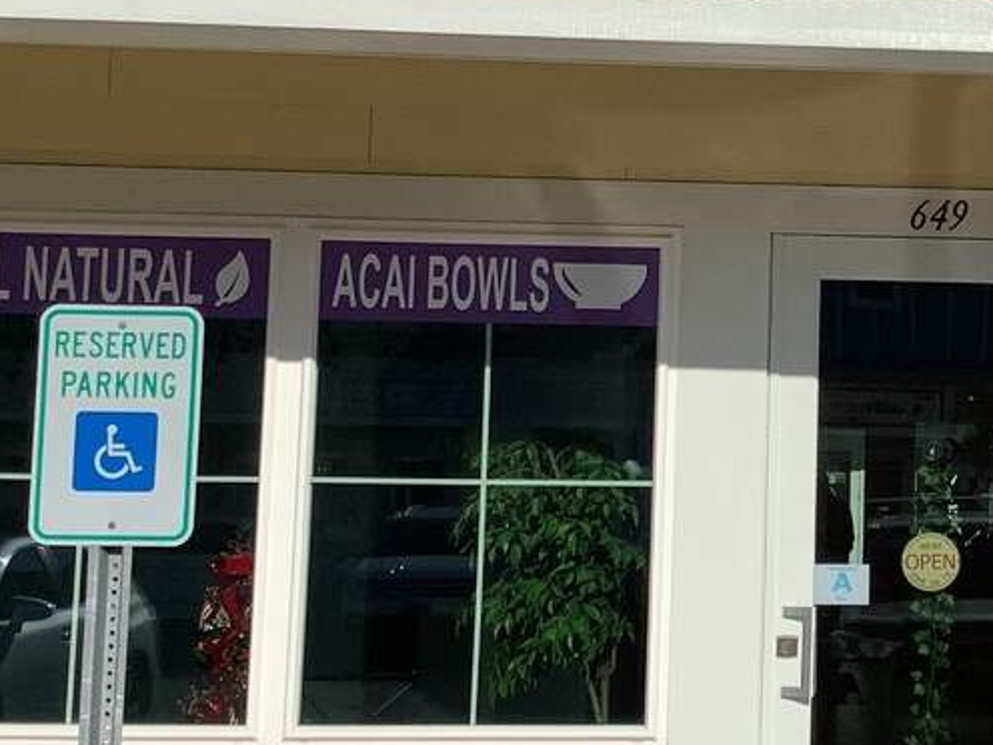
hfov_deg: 25.0
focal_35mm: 75
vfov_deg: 19.6
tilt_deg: +5.0
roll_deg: -0.8
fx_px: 2151
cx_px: 941
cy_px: 300
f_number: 2.4
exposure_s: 1/3891
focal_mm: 3.3
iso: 25
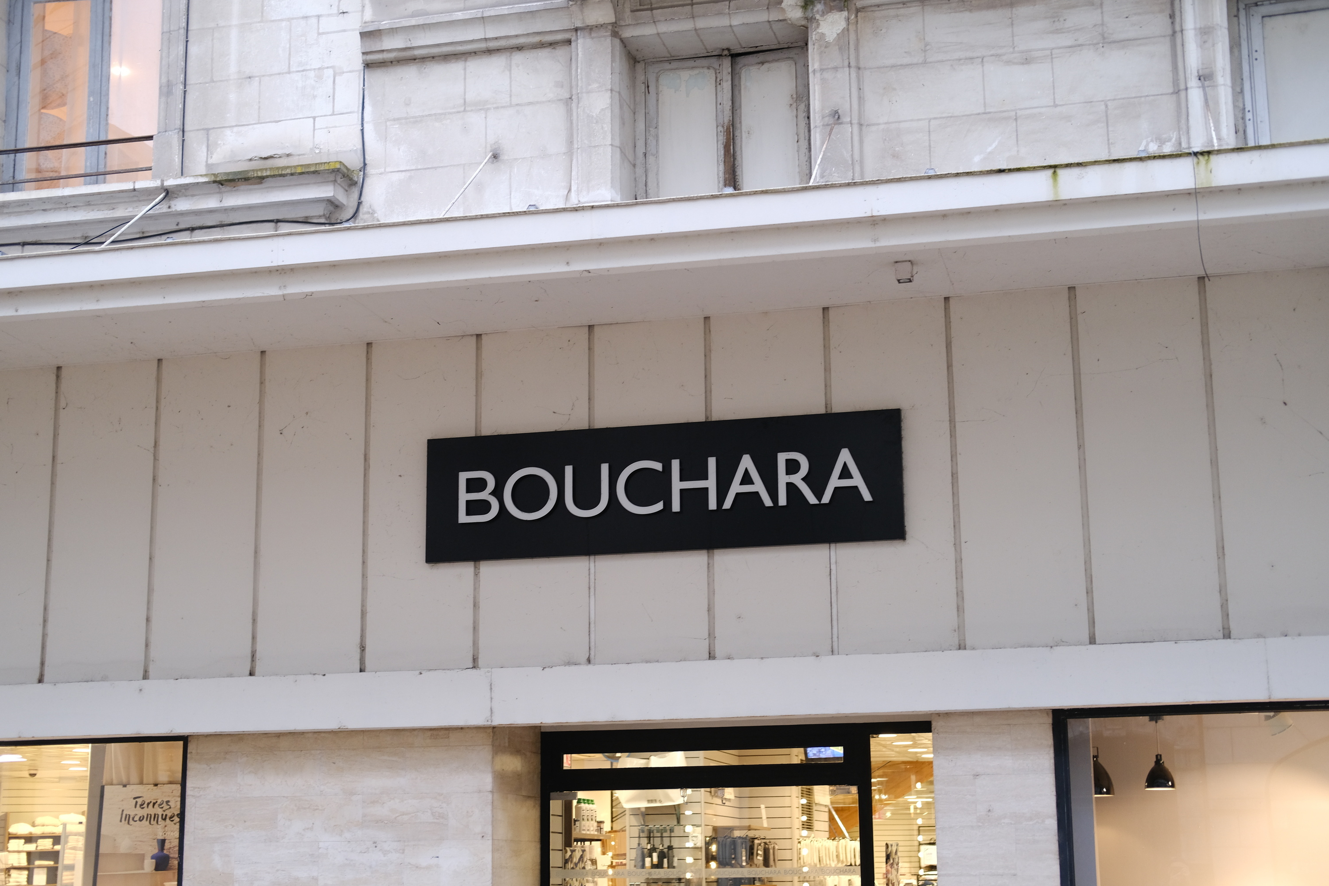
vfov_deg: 25.5
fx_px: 1956
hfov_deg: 37.5
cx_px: 664
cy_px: 443
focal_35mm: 53
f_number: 2.5
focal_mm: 35
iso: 800
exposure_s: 1/125
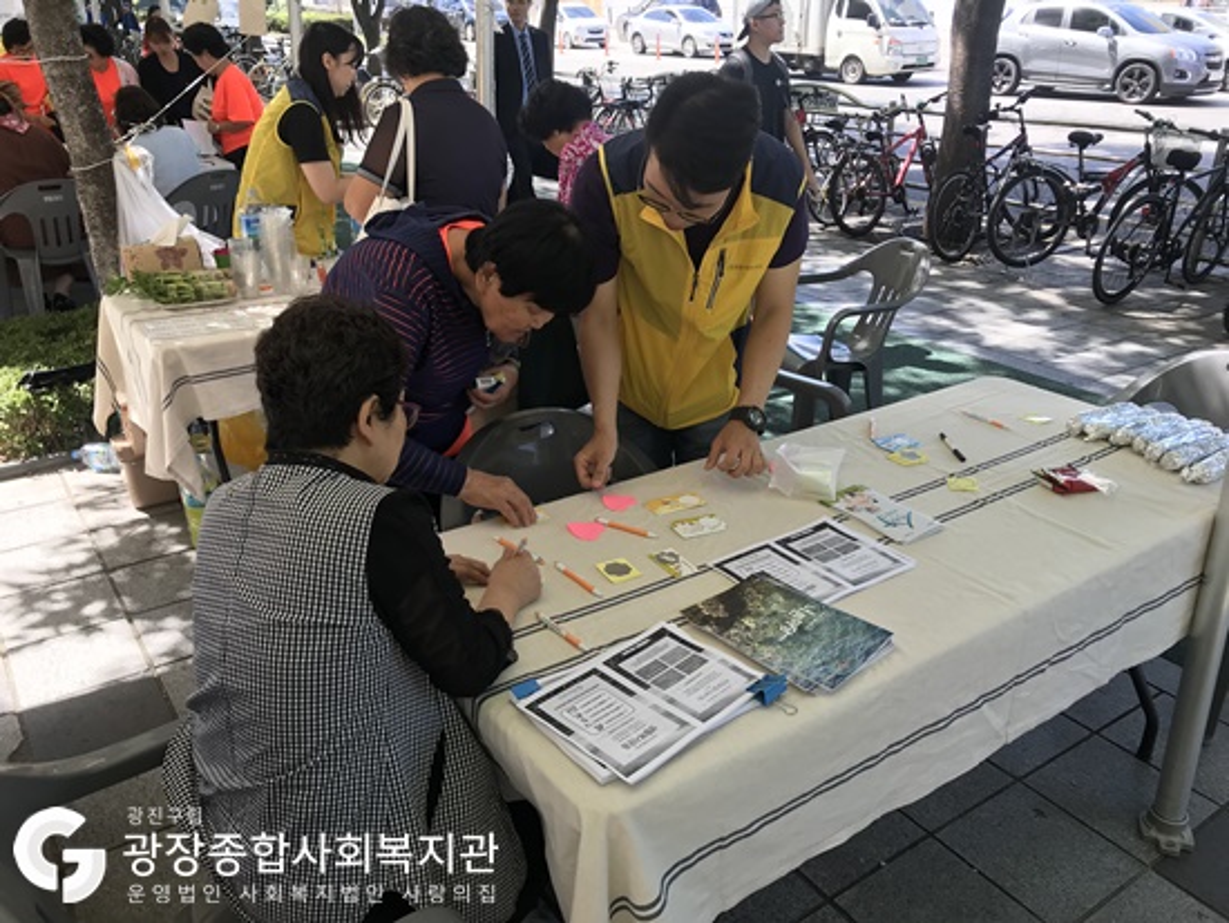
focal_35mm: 28
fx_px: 995
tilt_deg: -25.9
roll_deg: +1.3
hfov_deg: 63.4
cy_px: 462
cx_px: 614
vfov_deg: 49.8
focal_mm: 3.99
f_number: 1.8
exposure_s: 1/278
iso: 20
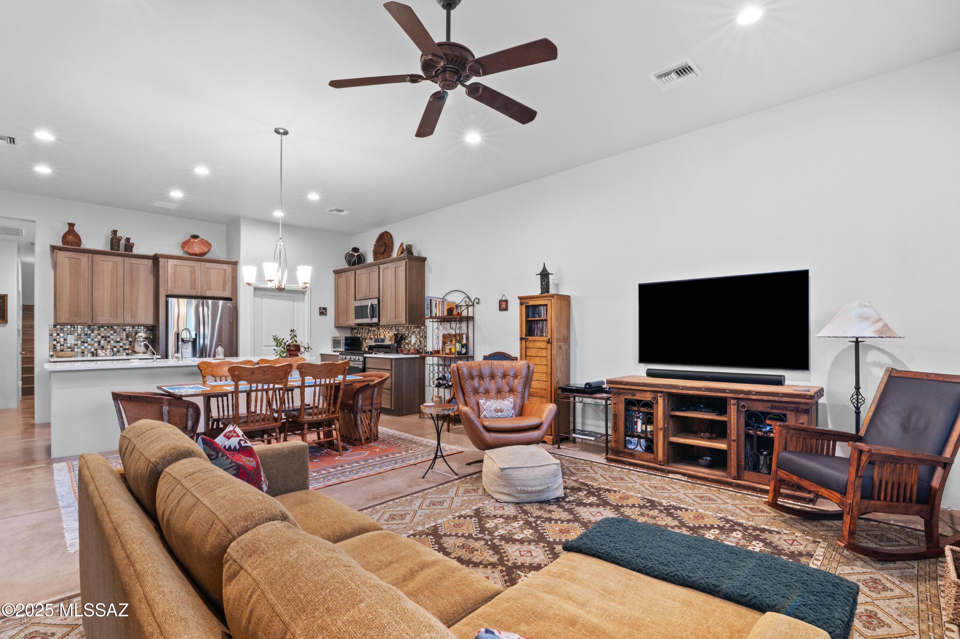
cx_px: 480
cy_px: 320
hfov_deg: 96.8
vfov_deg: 73.7
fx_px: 426
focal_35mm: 16
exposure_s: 1.3
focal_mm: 16
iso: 800
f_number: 22
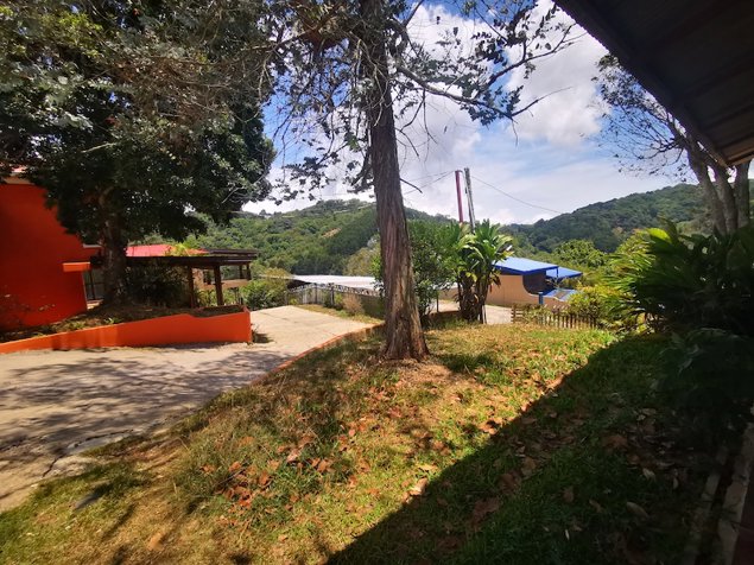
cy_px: 282
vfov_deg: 78.1
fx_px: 348
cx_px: 377
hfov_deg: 94.5
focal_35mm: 16
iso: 50
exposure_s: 1/821
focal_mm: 2.35
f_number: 2.2
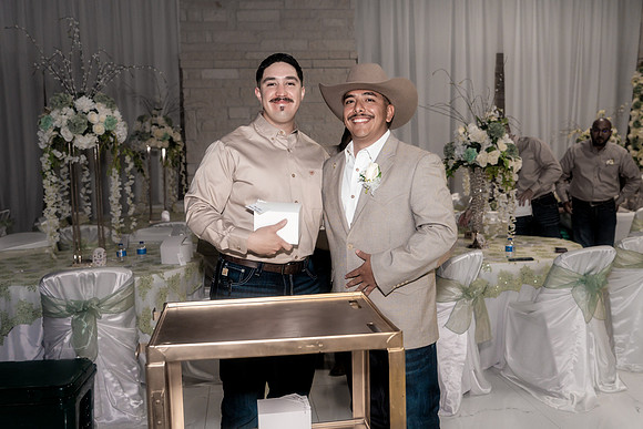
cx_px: 322
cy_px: 214
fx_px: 625
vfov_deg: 37.9
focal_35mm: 35
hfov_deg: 54.4
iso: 2000
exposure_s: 1/250
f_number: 4
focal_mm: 35
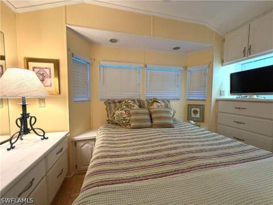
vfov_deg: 85.7
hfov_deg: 102.1
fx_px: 110
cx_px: 136
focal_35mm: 14
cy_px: 102
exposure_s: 1/60
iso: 200
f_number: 2.2
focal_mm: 2.22
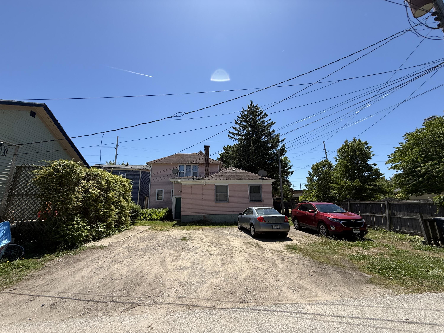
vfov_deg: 85.7
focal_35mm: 14
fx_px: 180
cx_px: 222
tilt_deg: +13.4
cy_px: 166
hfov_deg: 102.1
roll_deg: +0.3
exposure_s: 1/1698
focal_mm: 2.22
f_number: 2.2
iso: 50
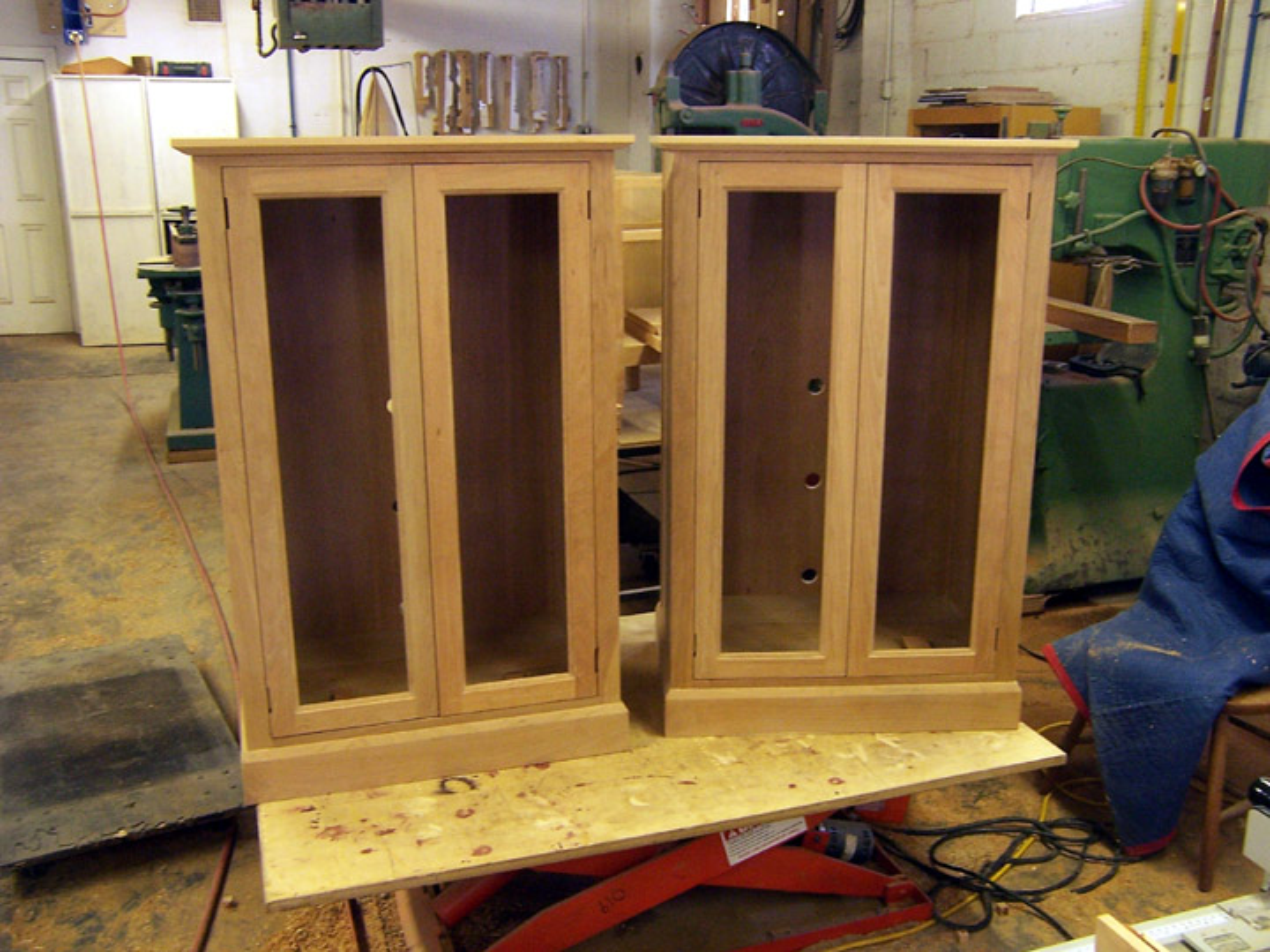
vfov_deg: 42.9
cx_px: 635
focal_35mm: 33
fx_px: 1211
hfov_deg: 55.4
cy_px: 476
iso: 140
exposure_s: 1/10
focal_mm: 5.5
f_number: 3.4
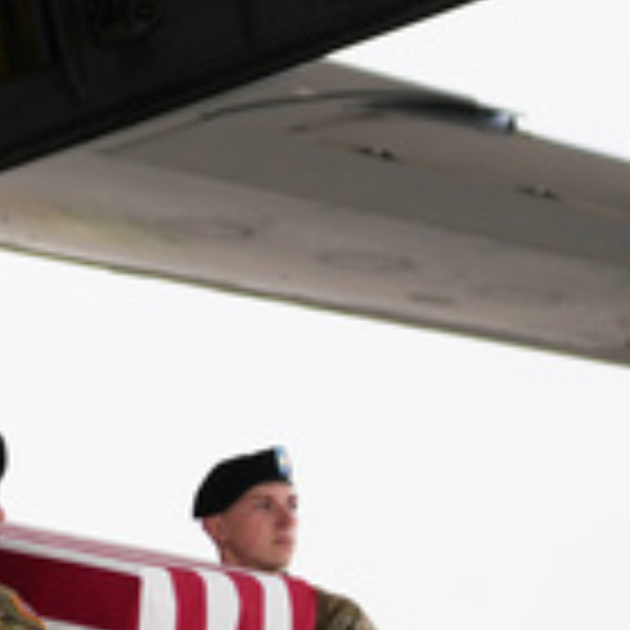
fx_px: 8957
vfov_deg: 4.0
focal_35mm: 435
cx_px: -810
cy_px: 155
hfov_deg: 4.0
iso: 125
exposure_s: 1/800
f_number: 2.8
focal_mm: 70
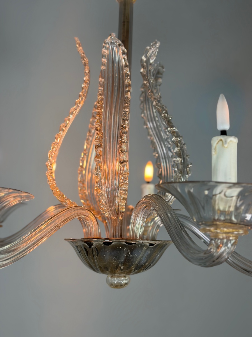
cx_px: 126
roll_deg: -2.2
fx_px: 466
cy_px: 168
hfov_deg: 30.3
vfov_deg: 39.7
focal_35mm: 48
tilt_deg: +9.3
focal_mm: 6.76
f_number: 1.78
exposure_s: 1/100
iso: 125
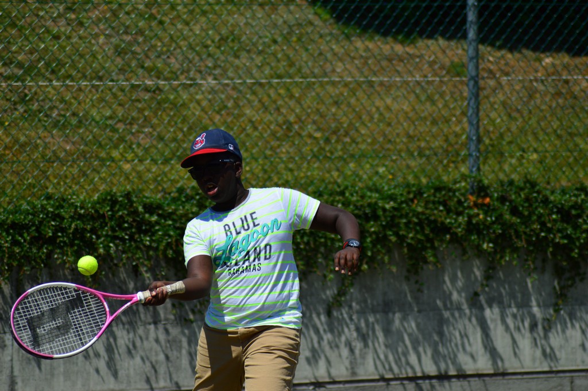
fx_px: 4039
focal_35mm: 248
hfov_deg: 8.3
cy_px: 196
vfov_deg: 5.5
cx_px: 294
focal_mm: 165
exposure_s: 1/3200
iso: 200
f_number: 4.5
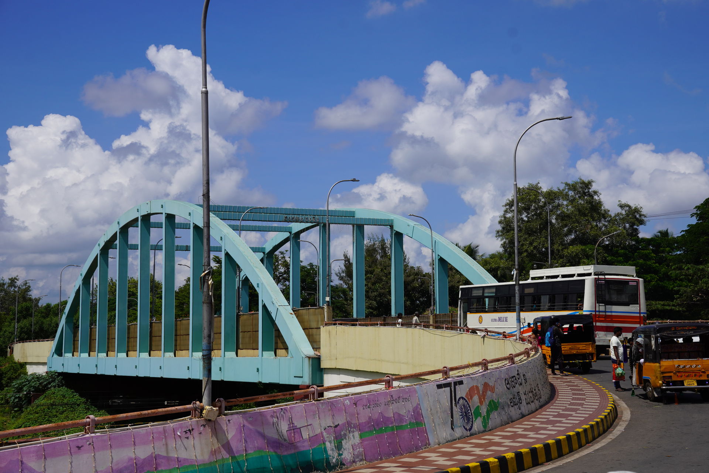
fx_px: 1187
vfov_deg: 22.5
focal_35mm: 60
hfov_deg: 33.2
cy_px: 236
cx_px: 354
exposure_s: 1/400
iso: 100
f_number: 10
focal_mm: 40.2
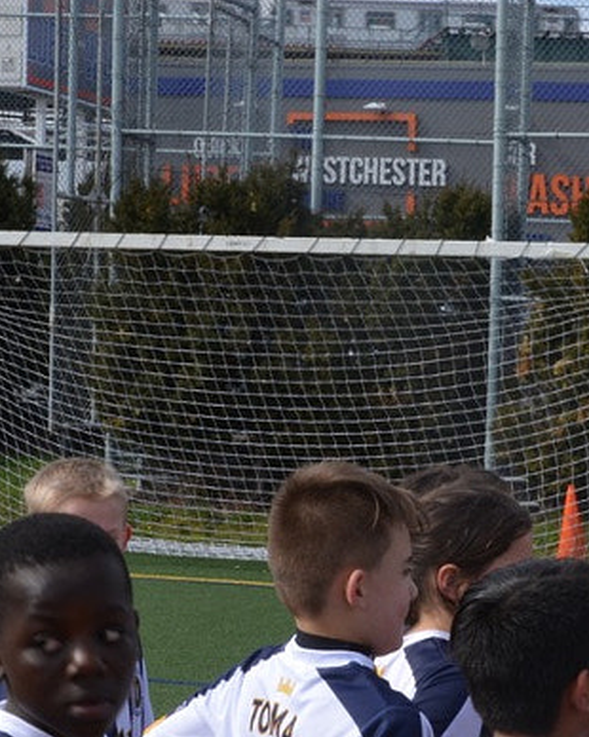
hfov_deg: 12.7
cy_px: 550
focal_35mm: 120
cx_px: 576
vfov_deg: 16.0
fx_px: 2617
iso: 250
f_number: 22
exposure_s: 1/60
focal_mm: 31
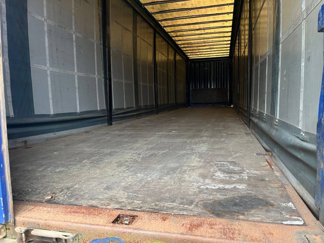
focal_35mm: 26
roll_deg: -0.4
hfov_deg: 67.3
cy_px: 122
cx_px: 162
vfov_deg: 53.1
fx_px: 243
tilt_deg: -6.8
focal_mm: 5.1
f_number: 1.6
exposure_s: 1/60
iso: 160
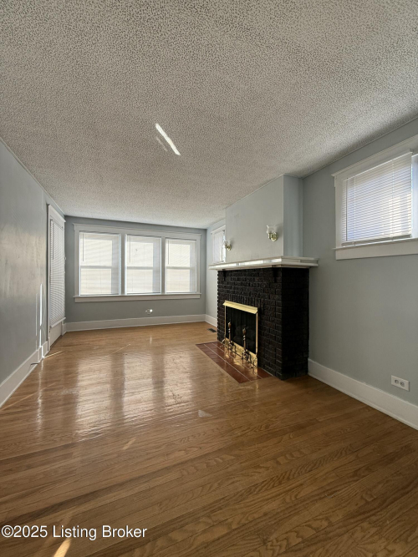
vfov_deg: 102.1
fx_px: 225
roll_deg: -0.1
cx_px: 209
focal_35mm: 14
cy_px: 278
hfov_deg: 85.7
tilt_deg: -0.3
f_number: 2.2
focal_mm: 2.22
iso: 64
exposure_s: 1/116
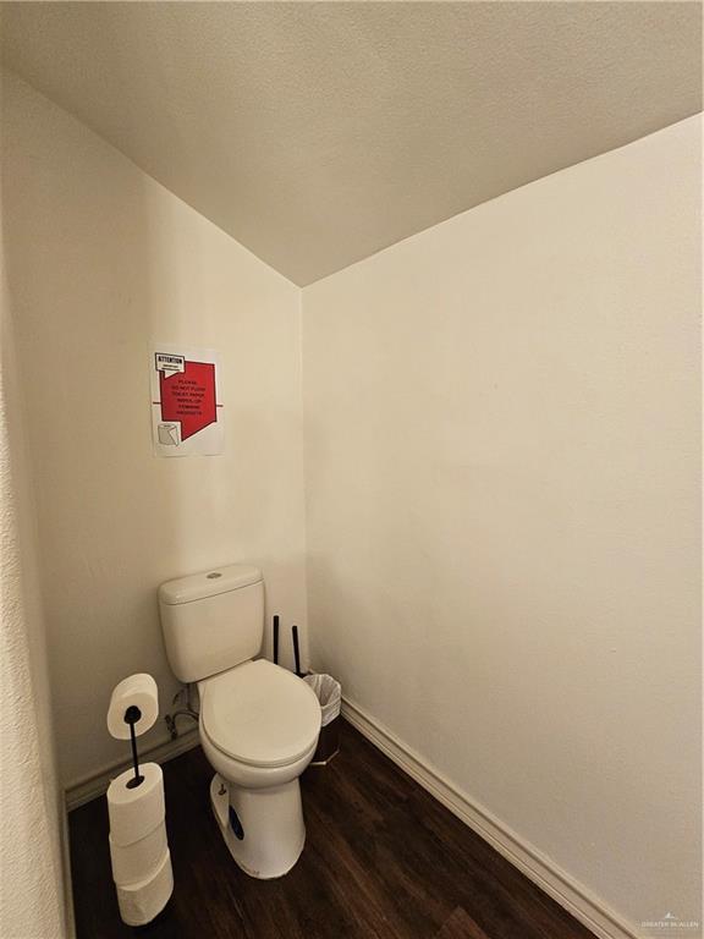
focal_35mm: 13
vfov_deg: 106.2
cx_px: 352
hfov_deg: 89.9
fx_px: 353
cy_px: 470
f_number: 2.2
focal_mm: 2.2
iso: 320
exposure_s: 1/40
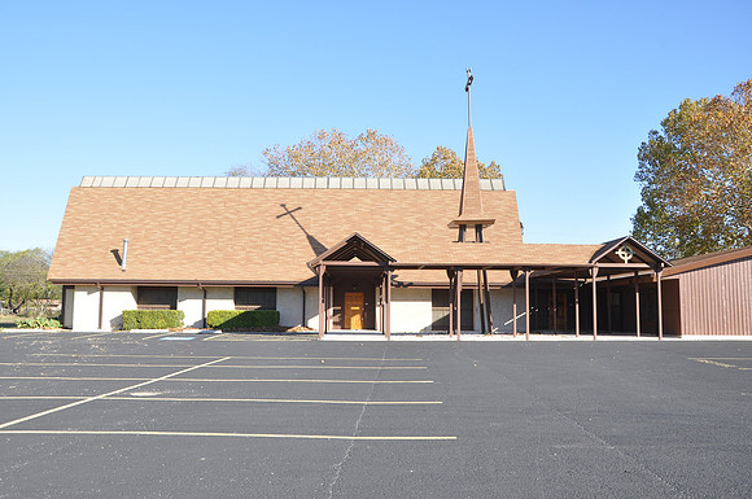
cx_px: 376
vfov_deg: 41.6
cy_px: 250
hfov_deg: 59.6
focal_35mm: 32
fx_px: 657
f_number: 10
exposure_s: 1/100
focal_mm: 21
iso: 200
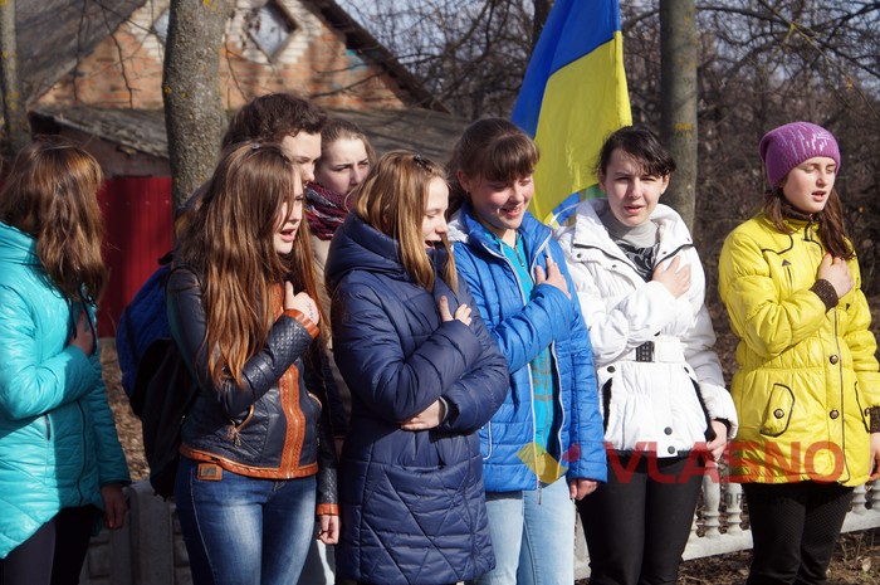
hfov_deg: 27.0
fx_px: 1831
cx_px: 440
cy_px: 292
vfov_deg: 18.1
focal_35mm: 75
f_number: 7.1
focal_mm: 50
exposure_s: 1/250
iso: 100
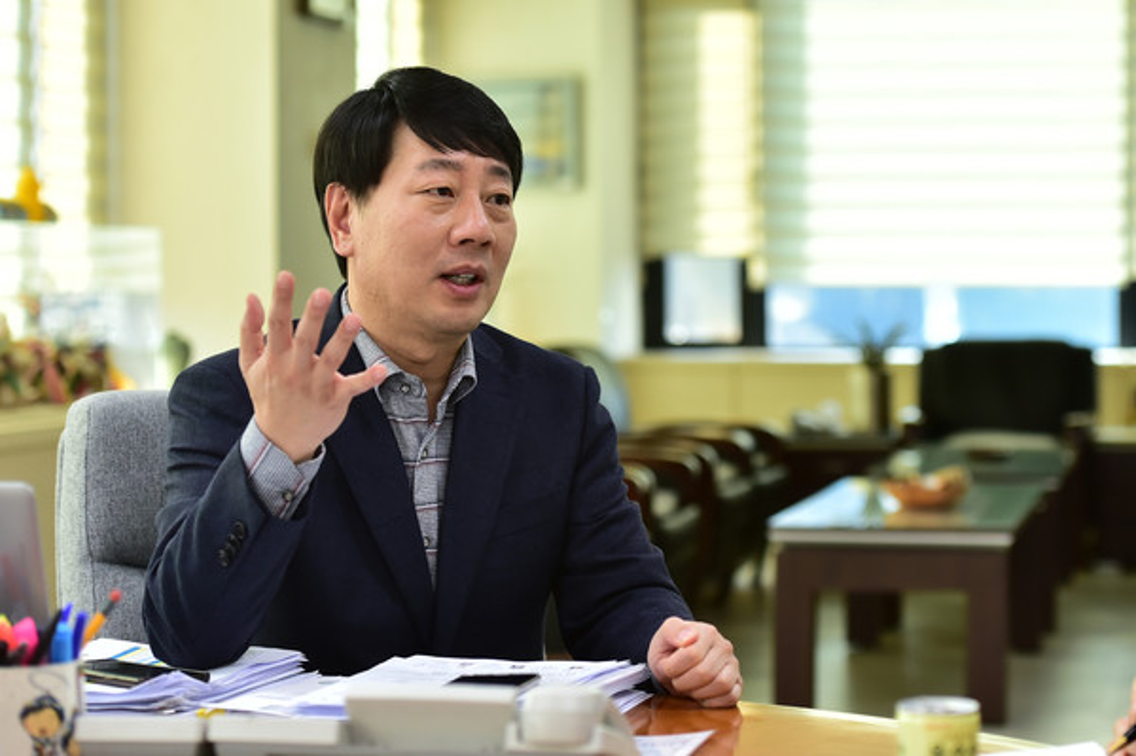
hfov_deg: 28.9
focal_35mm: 70
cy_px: 378
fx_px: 2207
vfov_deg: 19.4
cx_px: 568
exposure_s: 1/320
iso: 1000
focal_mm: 70
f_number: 3.2
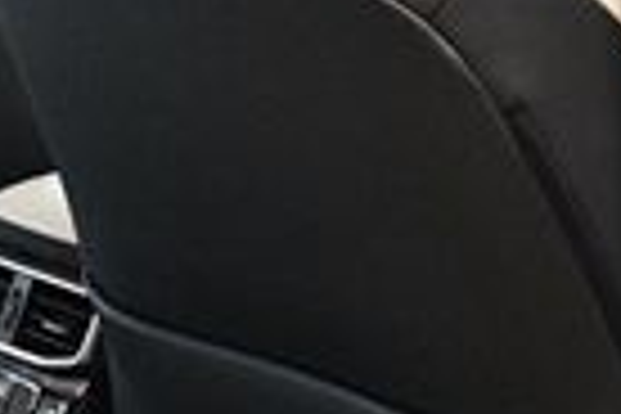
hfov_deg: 14.6
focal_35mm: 139
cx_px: 32
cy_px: 189
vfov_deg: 9.9
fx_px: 2398
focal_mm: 20
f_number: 3.5
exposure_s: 1/80
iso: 3200
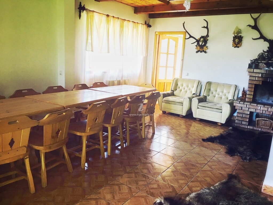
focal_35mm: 29
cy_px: 102
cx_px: 136
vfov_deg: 48.2
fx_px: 229
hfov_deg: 61.7
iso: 32
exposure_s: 1/17
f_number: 2.2
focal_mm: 4.15
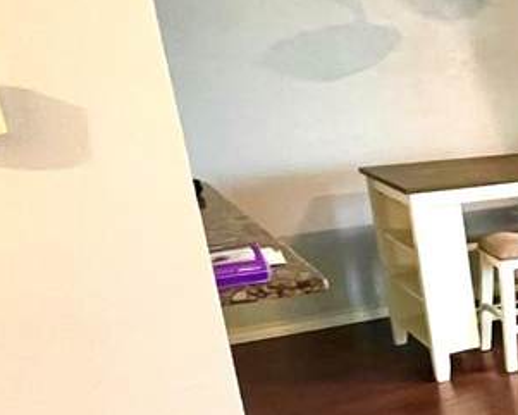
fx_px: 828
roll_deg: -0.8
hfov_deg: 20.6
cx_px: 983
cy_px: 270
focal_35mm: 54
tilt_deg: -15.4
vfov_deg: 28.0
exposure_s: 1/60
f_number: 1.8
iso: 1000
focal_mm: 1.57
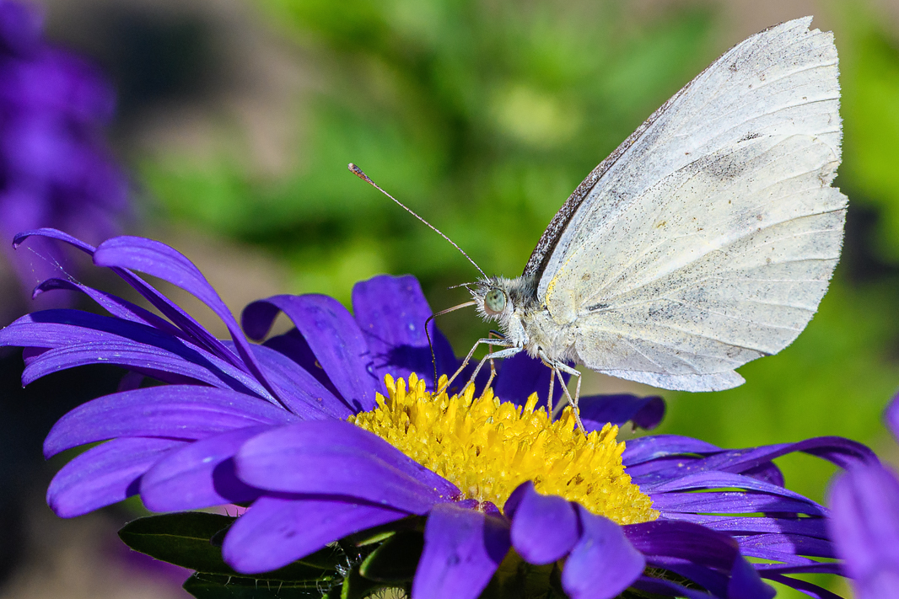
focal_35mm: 152
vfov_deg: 9.0
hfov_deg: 13.5
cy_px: 318
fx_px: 3796
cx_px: 493
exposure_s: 1/1000
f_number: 13
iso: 400
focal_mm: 90
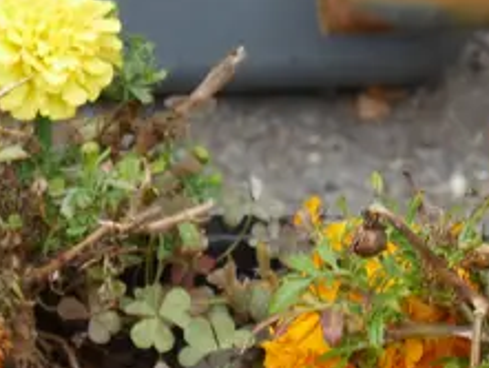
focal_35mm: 185
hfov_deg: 10.6
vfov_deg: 7.8
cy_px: 597
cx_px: 394
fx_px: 2615
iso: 200
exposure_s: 1/100
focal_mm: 20
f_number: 4.4
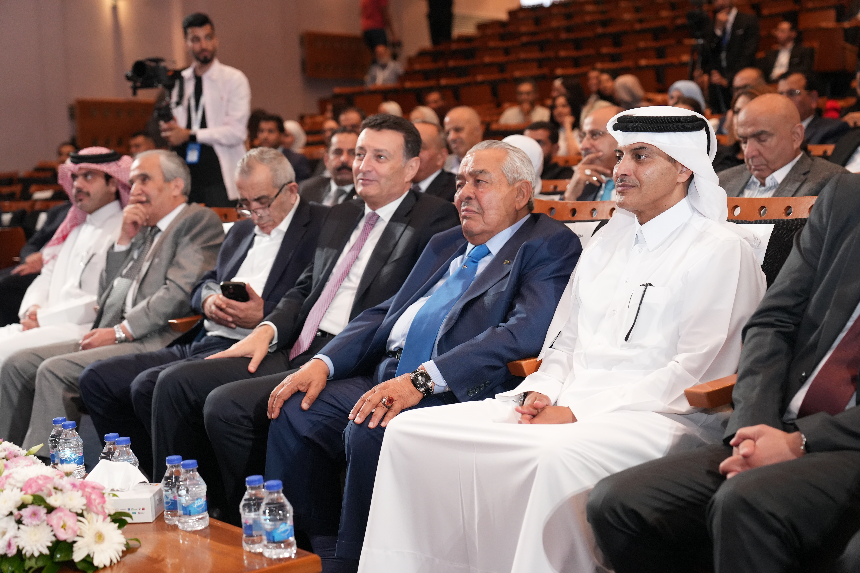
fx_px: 1266
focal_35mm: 53
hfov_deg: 37.5
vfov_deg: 25.5
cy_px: 286
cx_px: 430
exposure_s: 1/160
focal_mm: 53
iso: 4000
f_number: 2.8
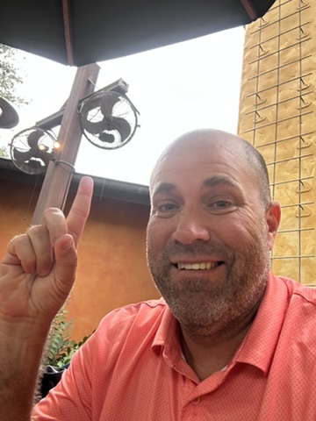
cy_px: 210
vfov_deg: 60.0
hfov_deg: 46.8
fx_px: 365
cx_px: 158
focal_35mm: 30
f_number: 1.9
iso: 50
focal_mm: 2.69
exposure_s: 1/121
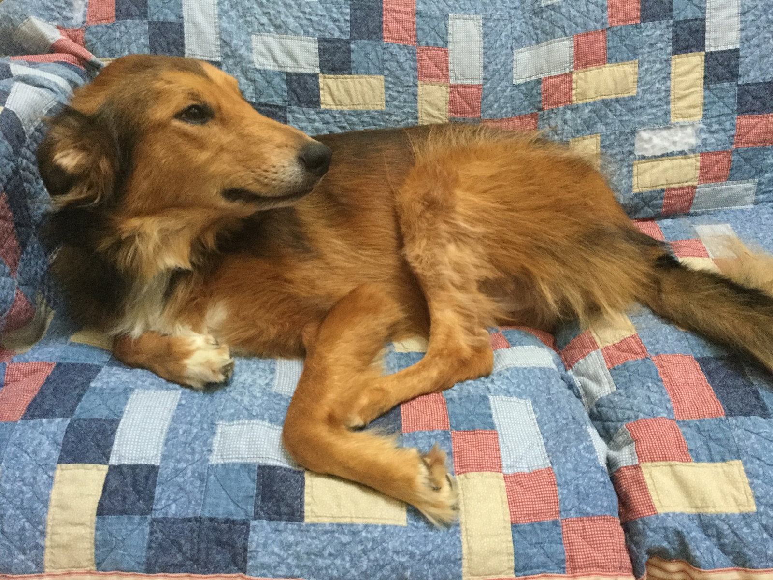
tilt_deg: -30.1
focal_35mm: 31
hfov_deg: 58.4
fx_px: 692
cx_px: 386
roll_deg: +1.3
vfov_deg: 45.4
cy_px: 290
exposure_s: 1/17
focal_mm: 3.3
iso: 200
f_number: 2.4
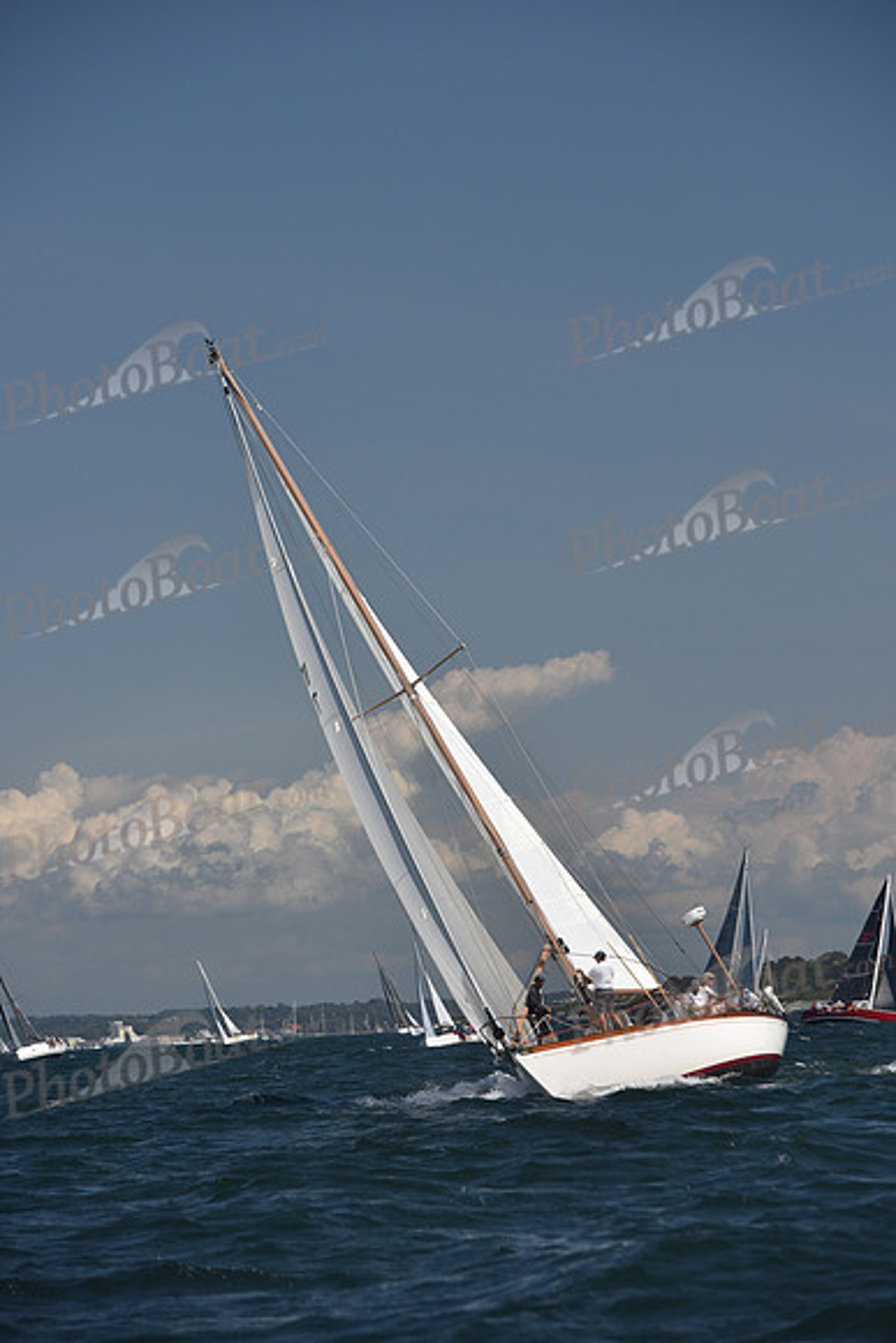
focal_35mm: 155
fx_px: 5783
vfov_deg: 13.2
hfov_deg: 8.9
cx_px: 448
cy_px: 672
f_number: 6.3
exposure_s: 1/1000
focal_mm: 155
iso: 250
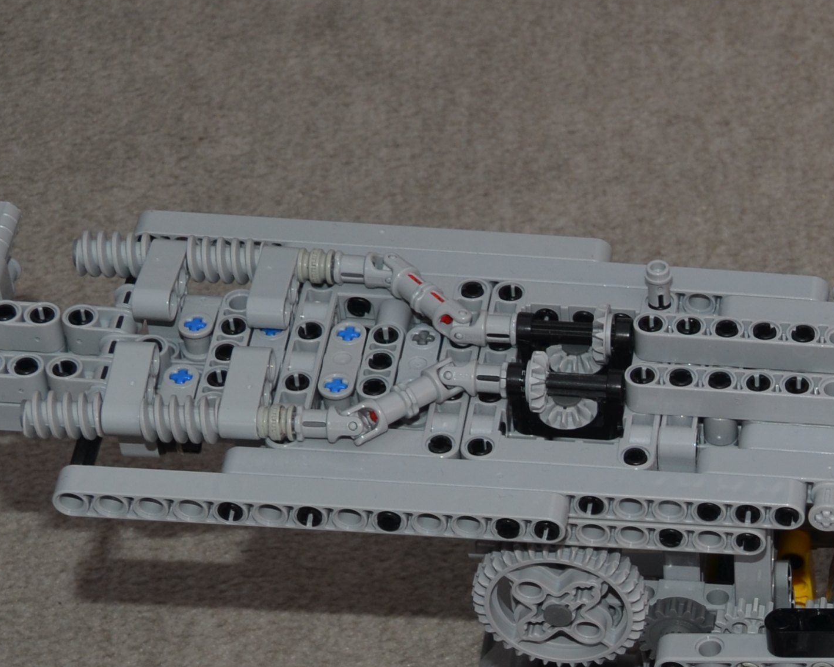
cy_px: 820
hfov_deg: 13.0
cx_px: 1199
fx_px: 3495
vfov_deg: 10.7
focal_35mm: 142
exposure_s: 1/60
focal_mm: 29
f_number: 9
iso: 100
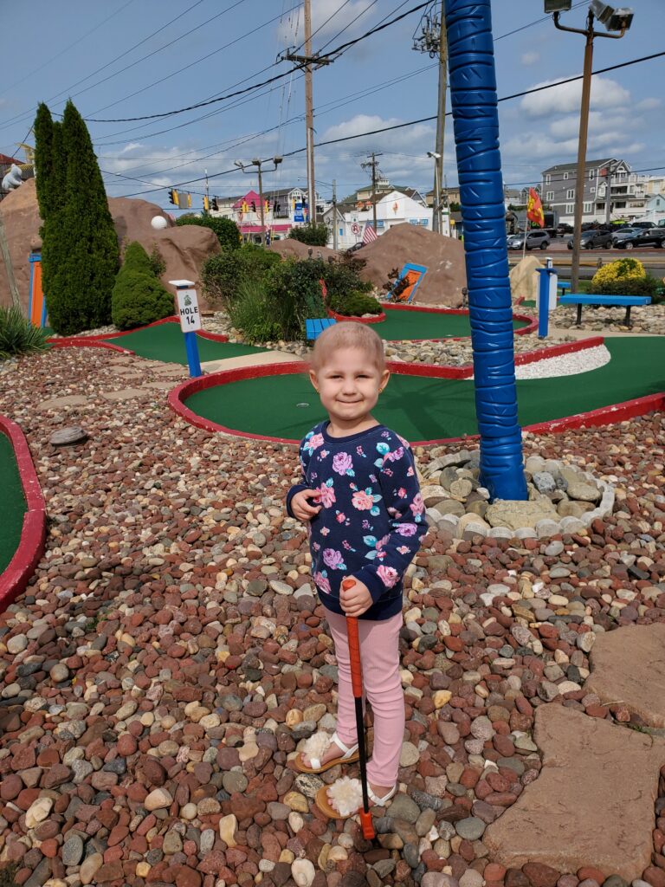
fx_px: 666
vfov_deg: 67.3
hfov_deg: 53.1
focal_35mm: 26
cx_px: 332
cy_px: 444
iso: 50
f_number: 2.4
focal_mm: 4.3
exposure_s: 1/3764
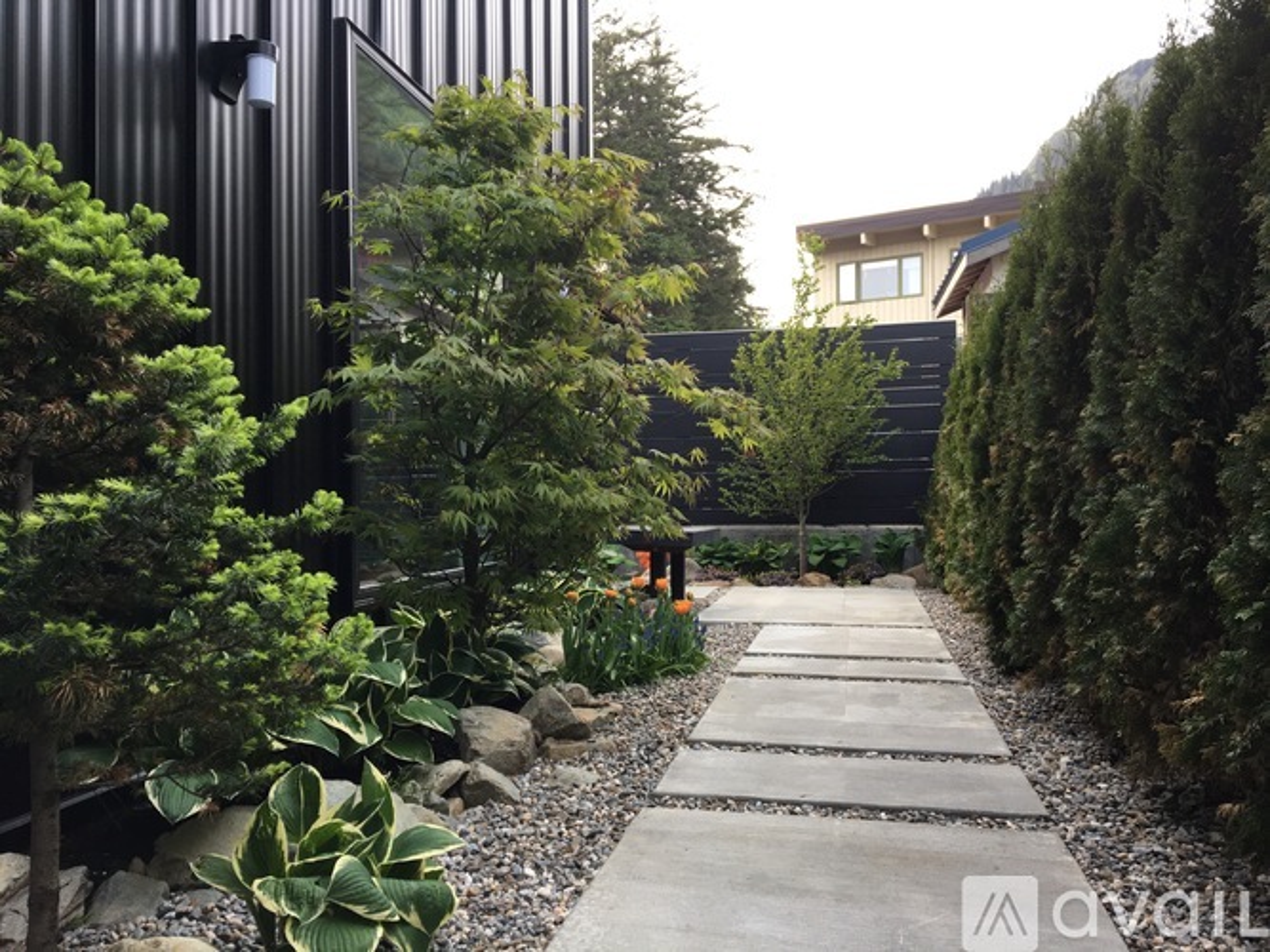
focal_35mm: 29
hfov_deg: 61.7
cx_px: 635
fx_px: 1064
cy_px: 476
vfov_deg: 48.2
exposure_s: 1/120
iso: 32
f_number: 2.2
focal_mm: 4.15
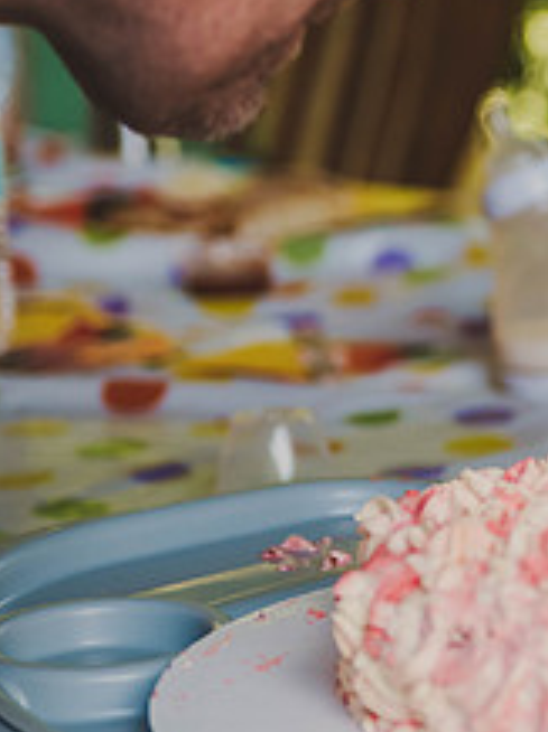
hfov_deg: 9.1
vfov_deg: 12.4
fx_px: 3363
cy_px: 307
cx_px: 834
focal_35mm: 159
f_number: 2.8
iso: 1250
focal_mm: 62
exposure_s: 1/640
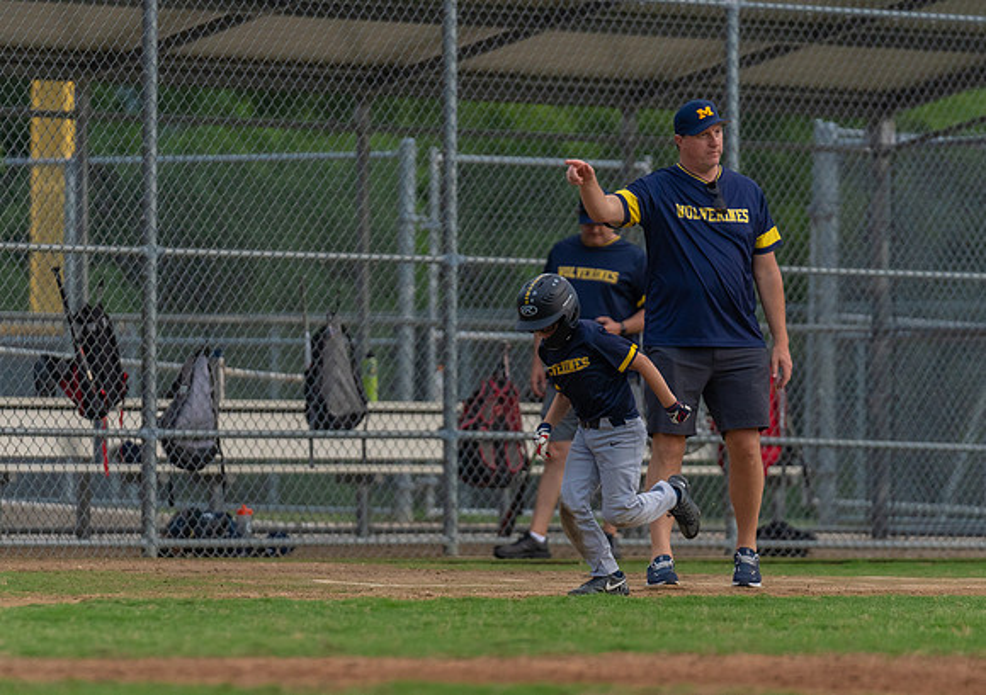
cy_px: 432
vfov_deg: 4.4
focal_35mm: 325
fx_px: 9053
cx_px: 485
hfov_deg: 6.2
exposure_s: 1/1000
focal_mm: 200
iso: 1000
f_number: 2.8
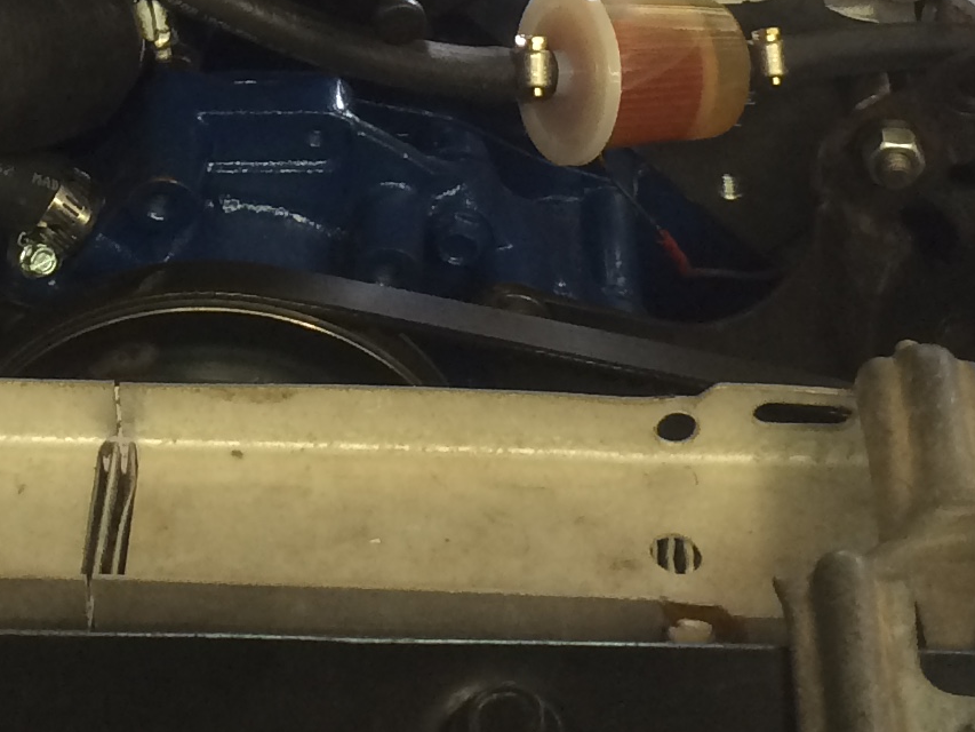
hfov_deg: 17.6
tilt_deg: -37.1
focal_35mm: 111
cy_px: -253
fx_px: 3127
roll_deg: +2.1
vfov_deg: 12.9
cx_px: 266
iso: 80
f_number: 2.2
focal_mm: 4.15
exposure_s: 1/30
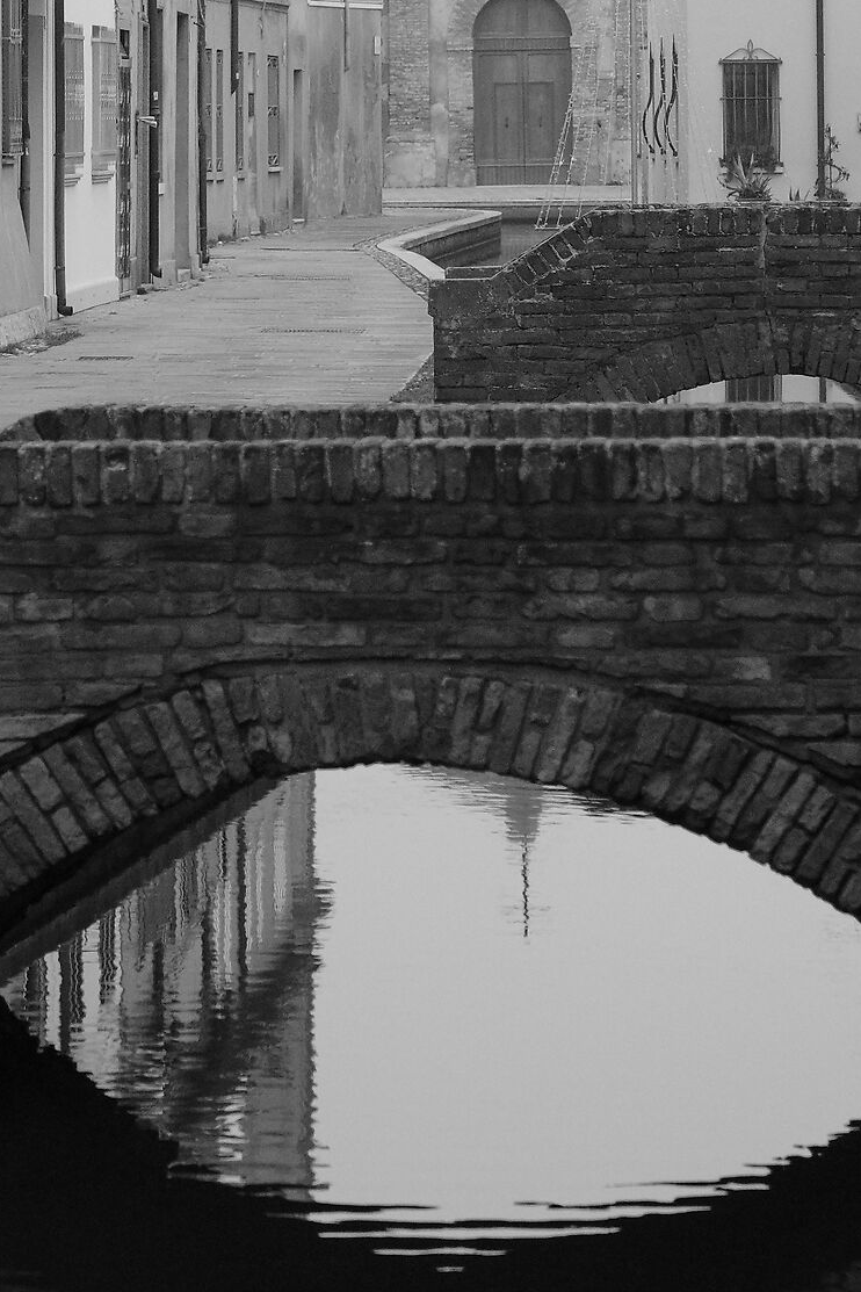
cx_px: 345
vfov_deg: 11.4
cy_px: -8
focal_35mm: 179
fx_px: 6421
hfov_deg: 7.7
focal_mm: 55
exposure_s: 1/500
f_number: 4
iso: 2500
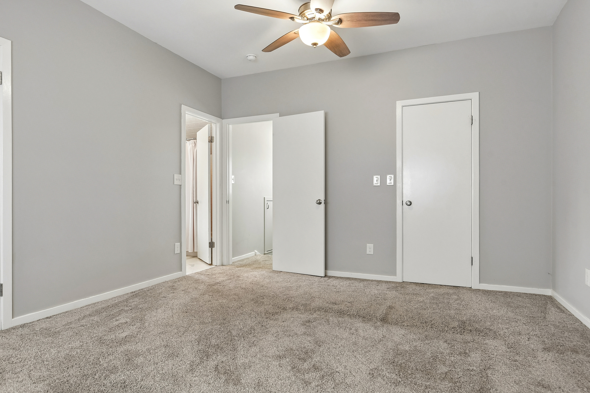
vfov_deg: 59.5
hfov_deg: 81.2
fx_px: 344
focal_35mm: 21
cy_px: 207
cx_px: 286
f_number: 11
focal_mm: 17
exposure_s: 1/8
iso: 400
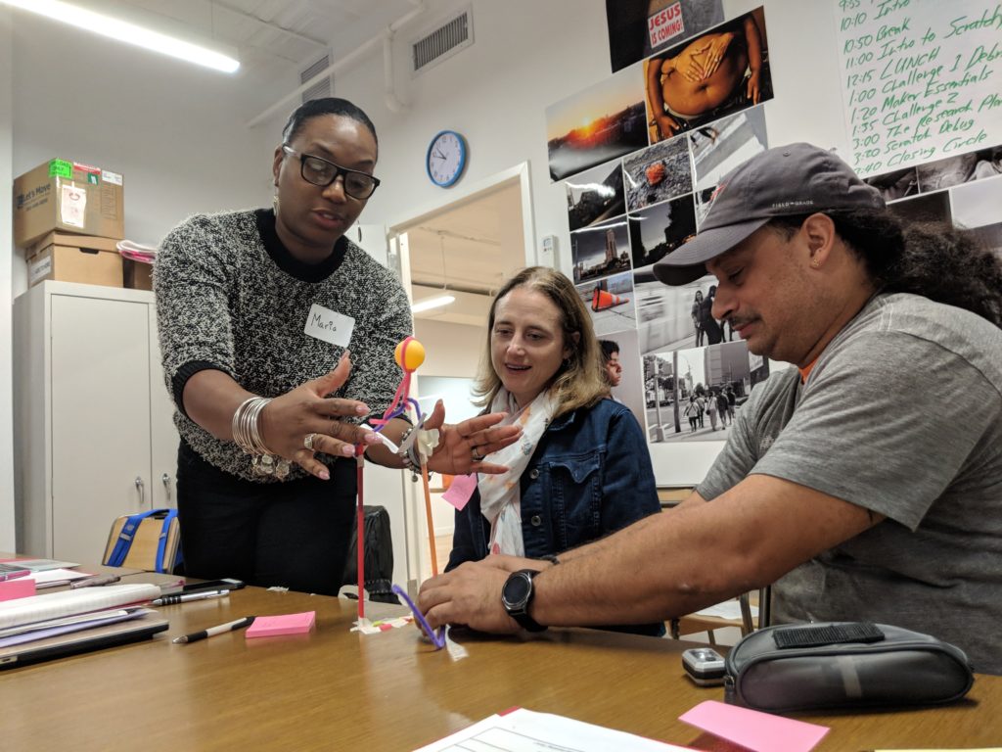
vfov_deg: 51.4
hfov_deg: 65.3
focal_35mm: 27
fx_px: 782
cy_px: 376
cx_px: 501
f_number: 1.8
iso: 197
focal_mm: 4.44
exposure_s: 1/120
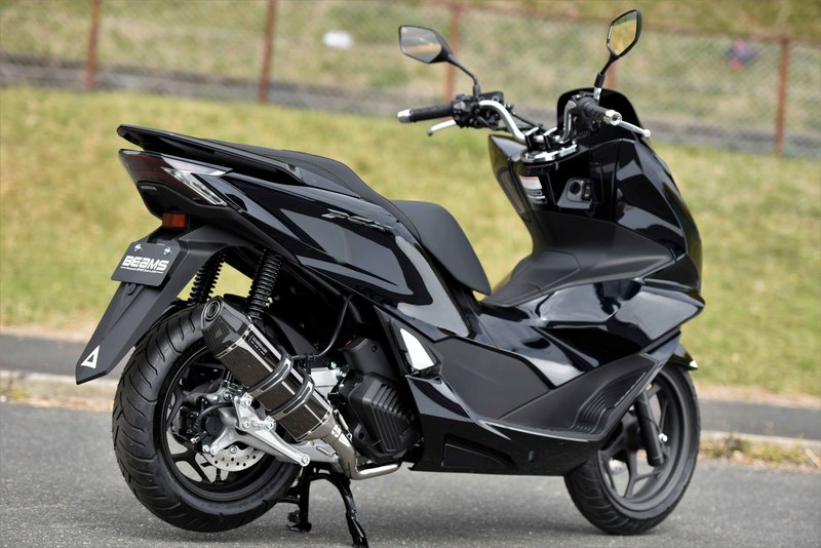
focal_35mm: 100
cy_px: 274
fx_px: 2281
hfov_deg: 20.4
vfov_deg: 13.7
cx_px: 410
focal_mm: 100
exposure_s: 1/2000
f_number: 2.8
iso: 250
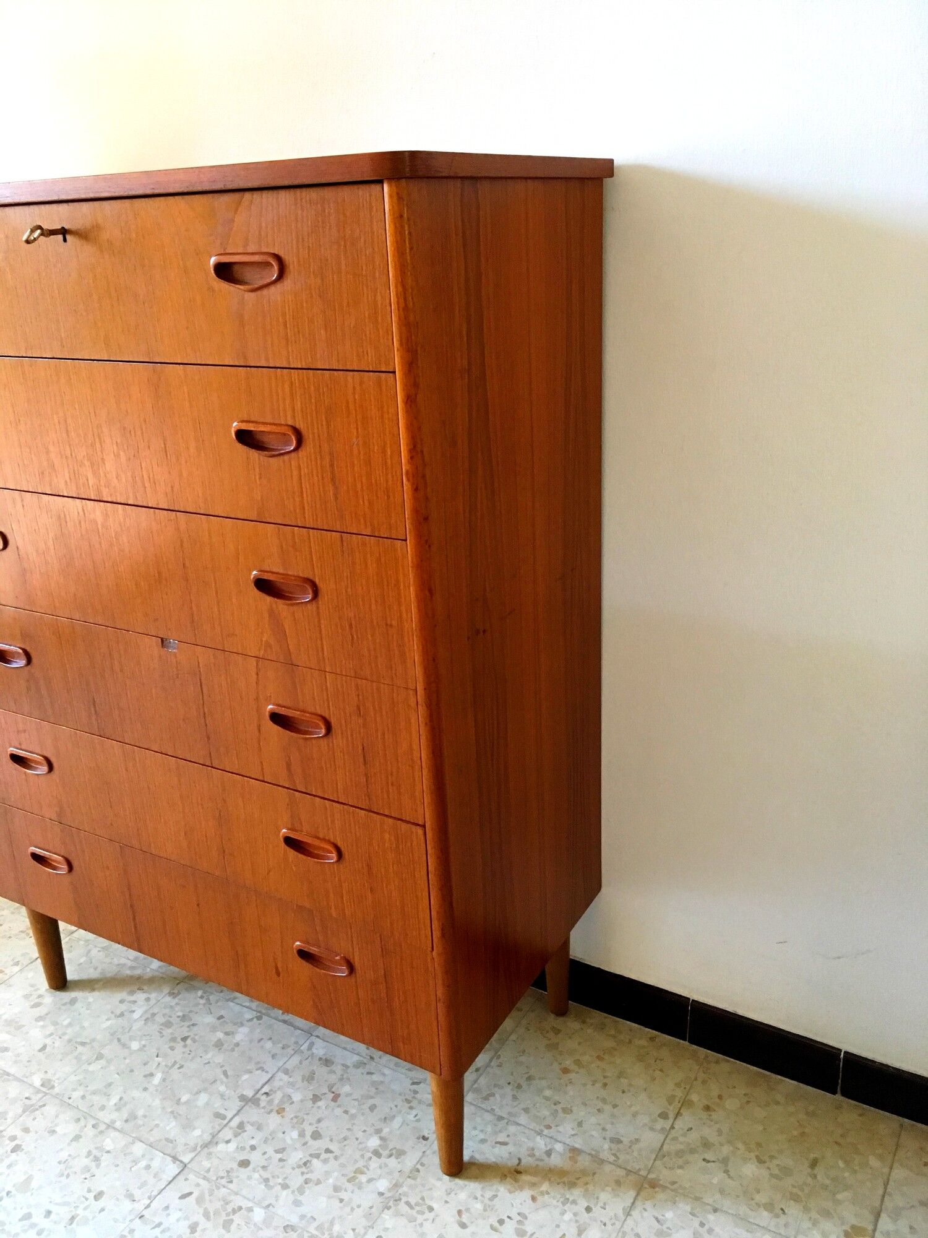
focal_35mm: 29
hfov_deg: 48.2
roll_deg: +3.7
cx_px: 464
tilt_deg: -21.1
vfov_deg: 61.7
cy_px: 619
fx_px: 1037
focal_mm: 4.15
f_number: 2.2
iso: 200
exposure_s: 1/30
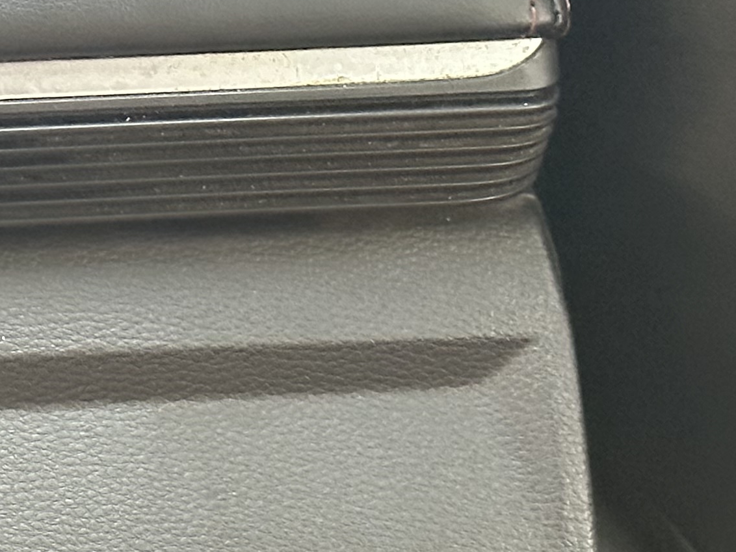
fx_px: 3636
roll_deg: -0.9
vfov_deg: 8.5
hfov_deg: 11.4
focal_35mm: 171
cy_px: 755
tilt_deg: -35.4
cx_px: -21
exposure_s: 1/30
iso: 640
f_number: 1.78
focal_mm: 6.86
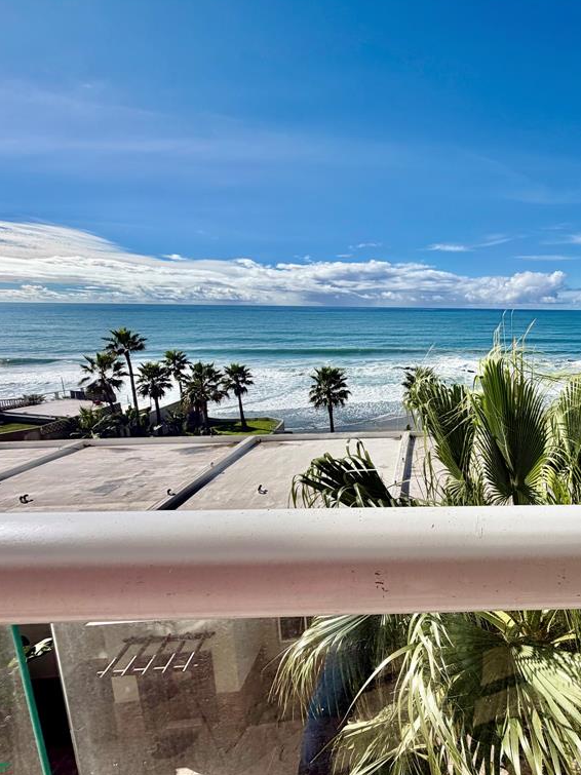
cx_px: 490
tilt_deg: -10.4
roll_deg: -0.5
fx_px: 425
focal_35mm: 19
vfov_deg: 84.7
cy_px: 384
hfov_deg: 61.1
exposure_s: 1/1497
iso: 20
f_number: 2.2
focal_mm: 2.22
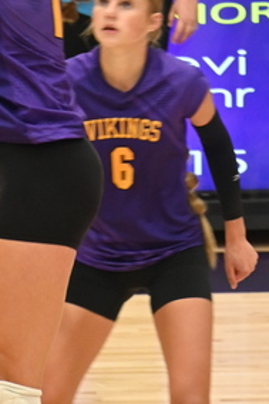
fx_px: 6318
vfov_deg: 3.7
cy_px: -7
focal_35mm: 563
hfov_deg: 2.4
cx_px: 45
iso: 2000
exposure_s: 1/125
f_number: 5
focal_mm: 104
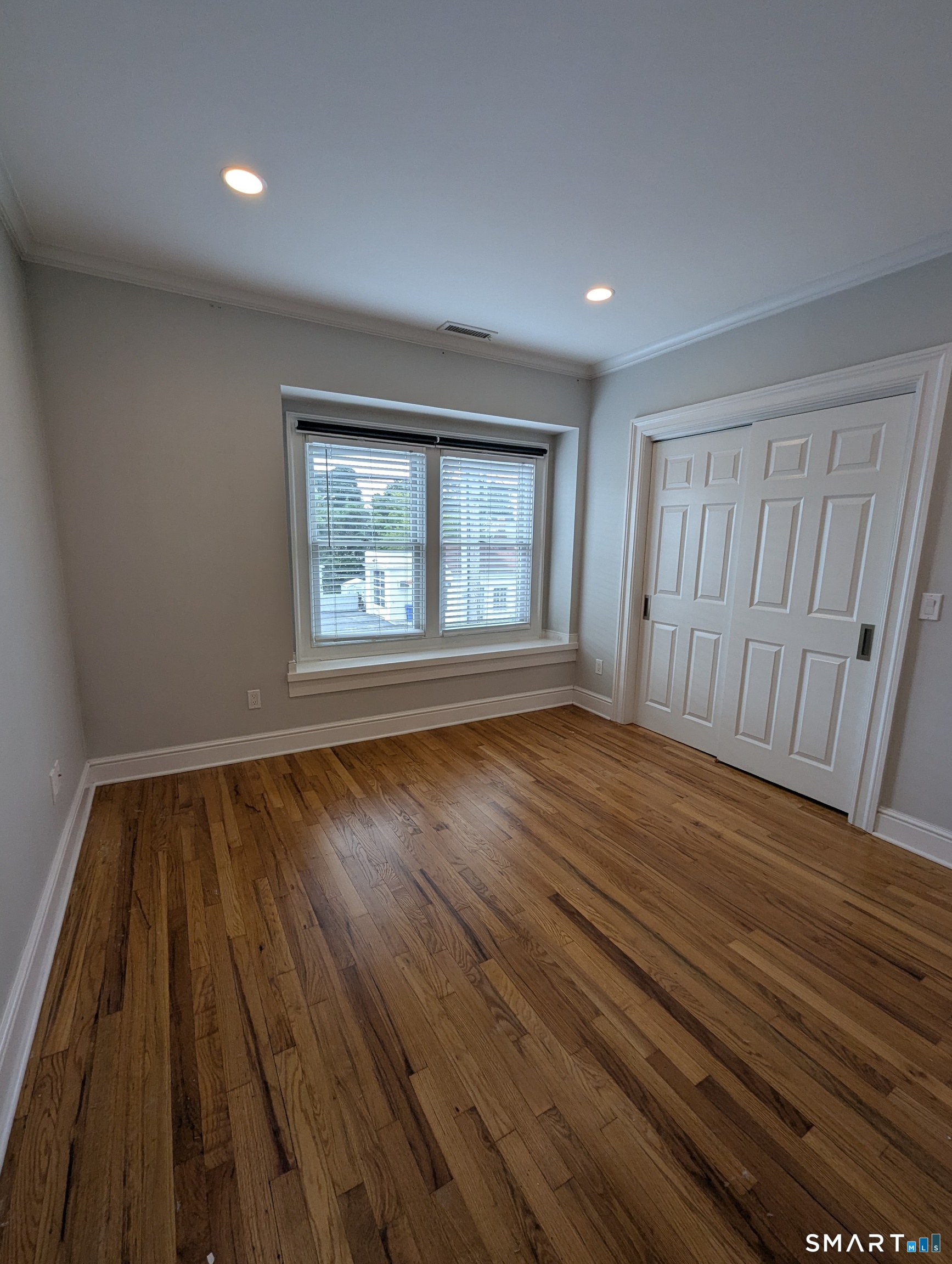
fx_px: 475
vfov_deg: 106.1
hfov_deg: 90.1
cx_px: 476
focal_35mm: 13
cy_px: 632
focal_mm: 1.95
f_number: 2.2
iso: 51
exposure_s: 1/64.8
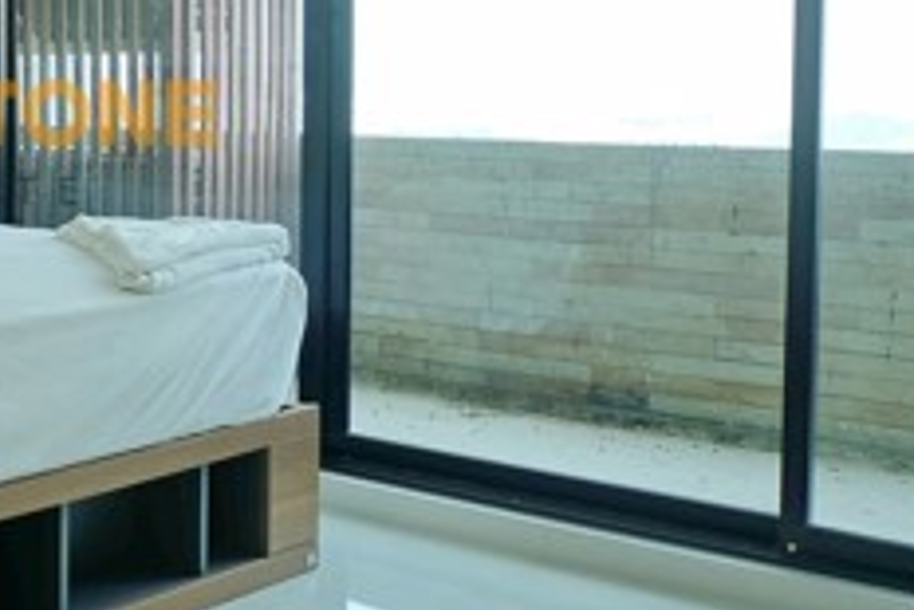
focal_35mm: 62
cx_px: -248
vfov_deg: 21.7
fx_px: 1575
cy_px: 142
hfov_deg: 27.5
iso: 200
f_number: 4
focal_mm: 16
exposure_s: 1/140
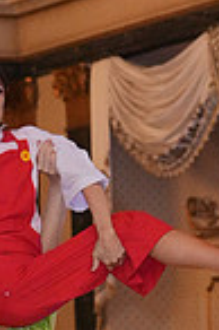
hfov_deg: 4.5
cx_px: 1
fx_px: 2799
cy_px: 504
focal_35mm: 306
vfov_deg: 6.6
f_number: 3.2
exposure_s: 1/250
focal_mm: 77
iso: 8000
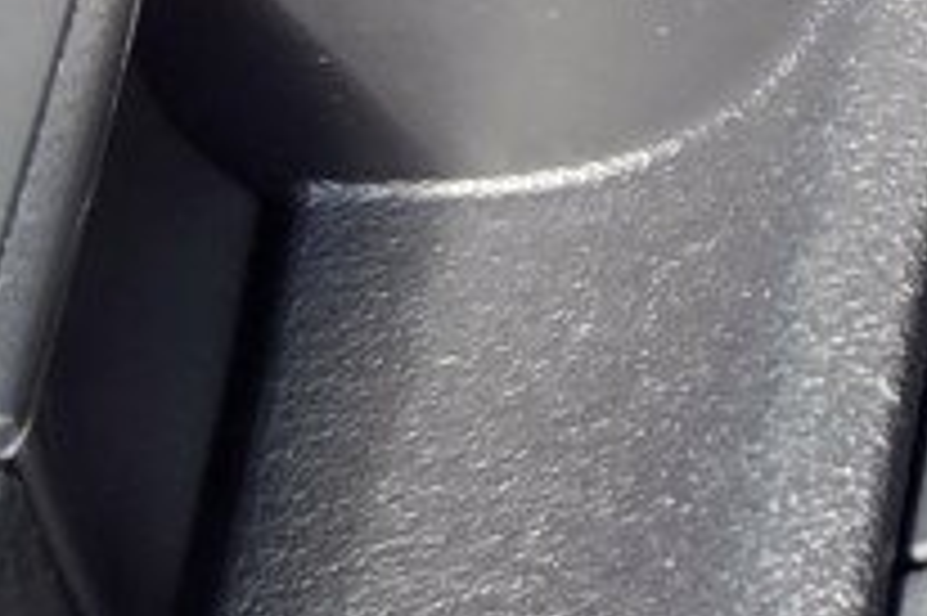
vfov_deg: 7.4
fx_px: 4786
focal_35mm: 186
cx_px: 1904
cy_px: 270
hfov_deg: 10.2
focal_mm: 5.4
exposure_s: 1/180
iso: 40
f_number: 1.8
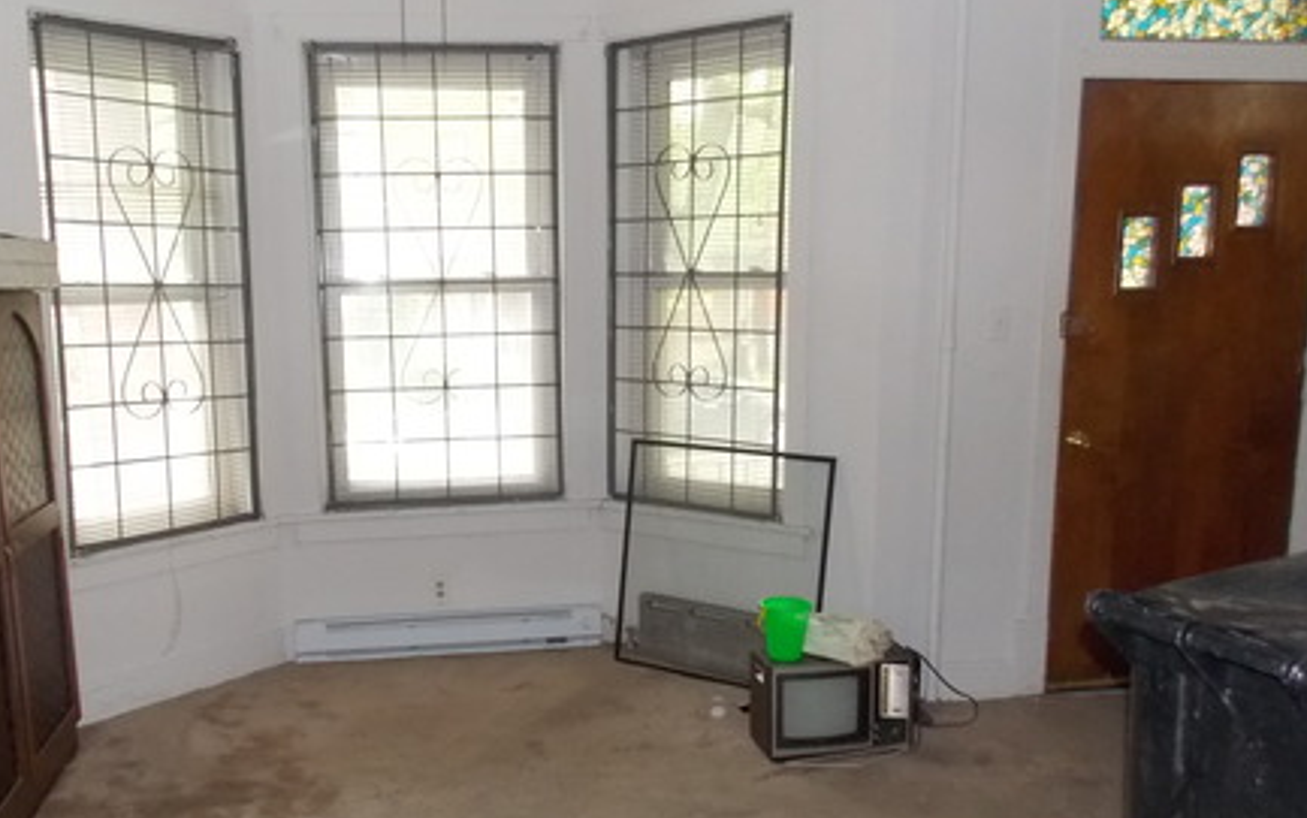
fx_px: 1283
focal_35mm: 36
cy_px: 516
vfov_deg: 35.2
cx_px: 543
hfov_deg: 53.7
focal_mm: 4
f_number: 3.1
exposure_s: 1/30
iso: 400
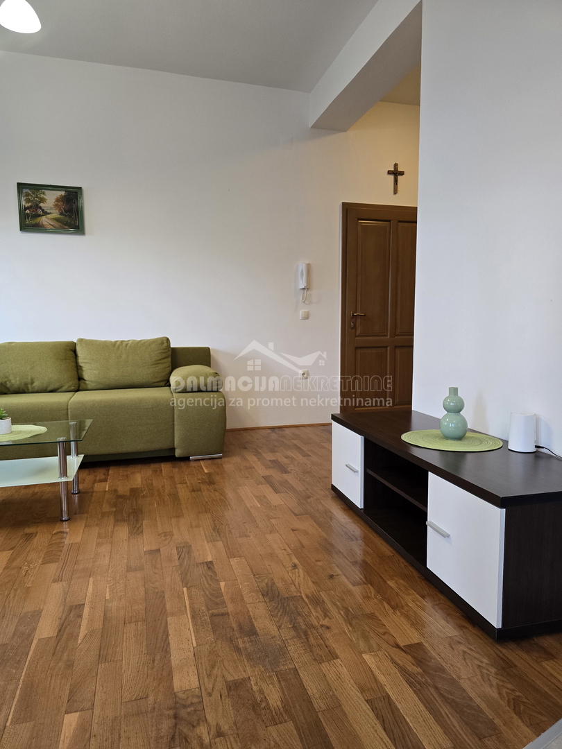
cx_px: 281
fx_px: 498
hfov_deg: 58.9
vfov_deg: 73.9
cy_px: 374
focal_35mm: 23
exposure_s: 1/100
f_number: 1.7
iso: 250
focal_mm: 6.3
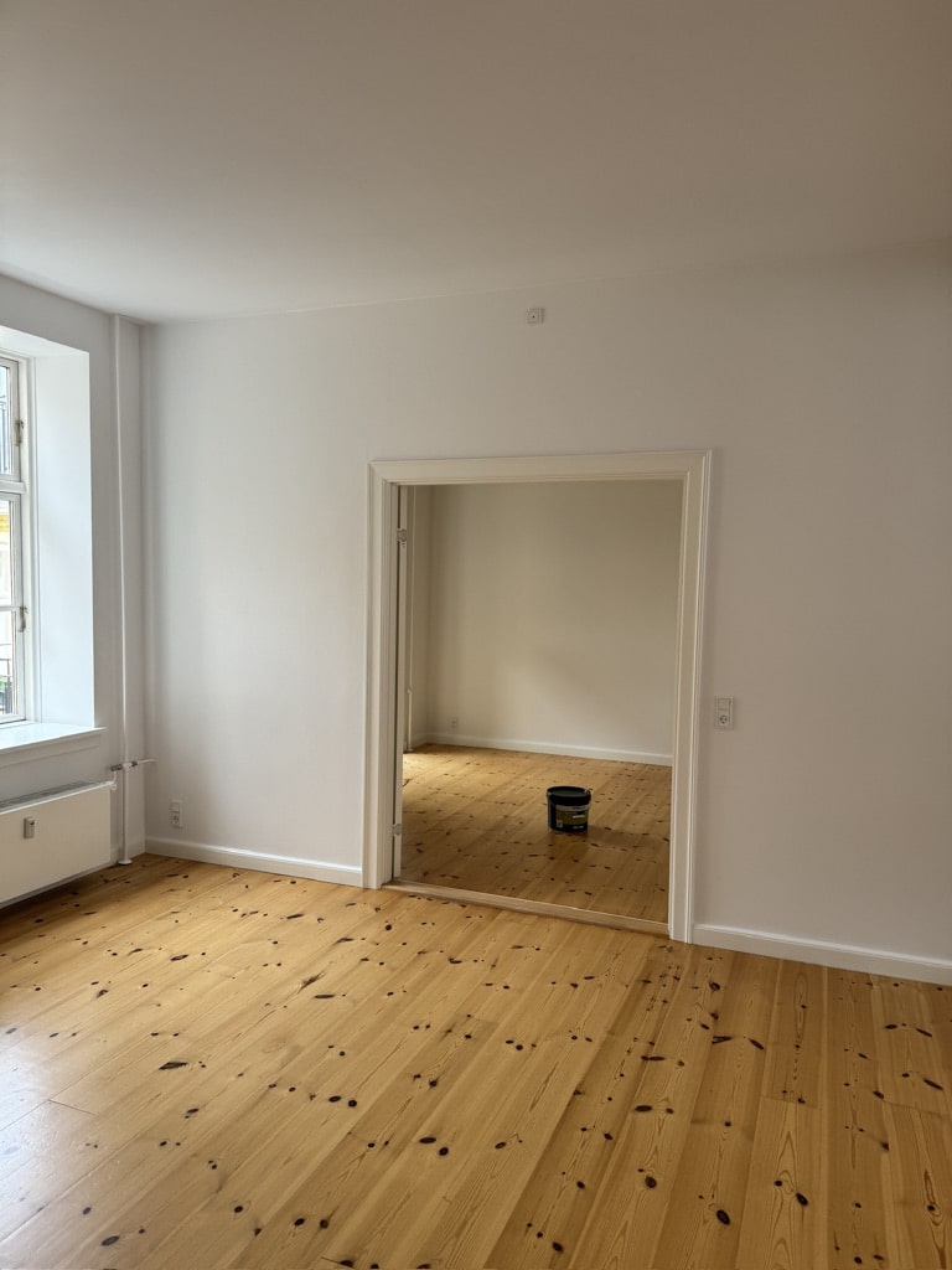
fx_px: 880
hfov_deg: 56.8
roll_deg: -1.3
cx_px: 476
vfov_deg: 71.6
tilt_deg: -3.9
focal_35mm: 24
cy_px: 635
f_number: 1.78
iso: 64
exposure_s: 1/121
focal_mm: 6.76
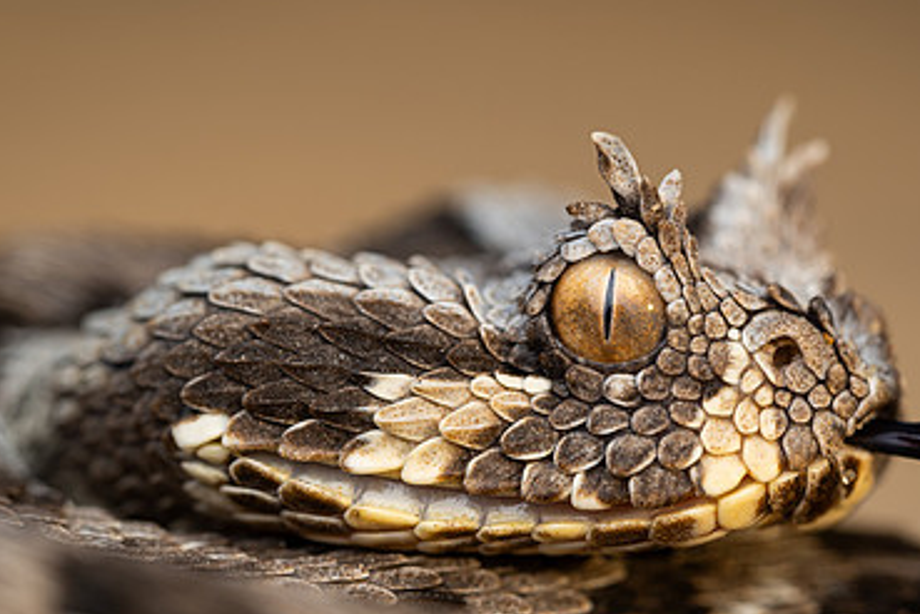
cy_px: 437
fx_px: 5060
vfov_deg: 6.9
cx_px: 570
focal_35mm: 198
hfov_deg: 10.4
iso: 80
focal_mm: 105
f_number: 11
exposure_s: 1/200
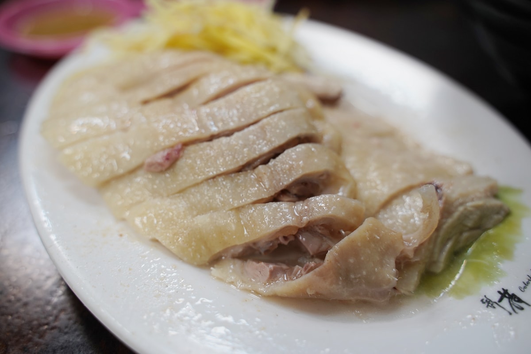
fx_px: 487
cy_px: 177
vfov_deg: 40.0
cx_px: 266
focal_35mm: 33
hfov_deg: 57.2
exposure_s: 1/60
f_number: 4
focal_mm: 33
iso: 500
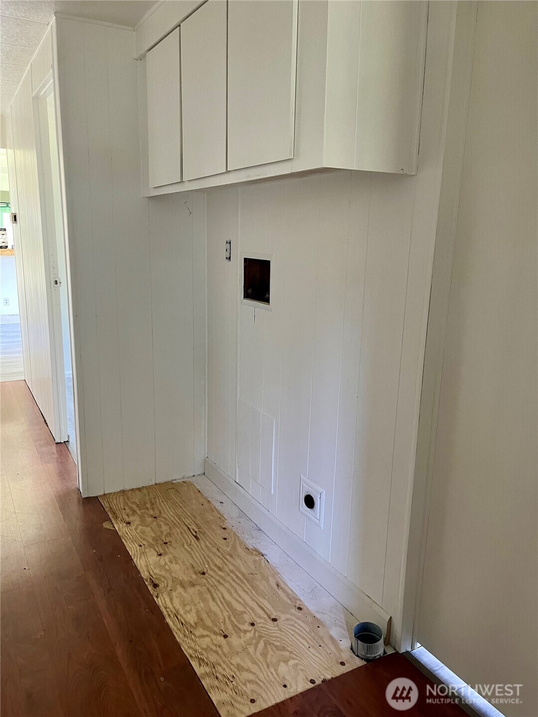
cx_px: 269
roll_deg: -0.9
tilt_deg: -10.6
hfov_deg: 53.1
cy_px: 358
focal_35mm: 26
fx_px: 539
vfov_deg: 67.3
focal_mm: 5.1
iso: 320
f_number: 1.6
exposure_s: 1/60
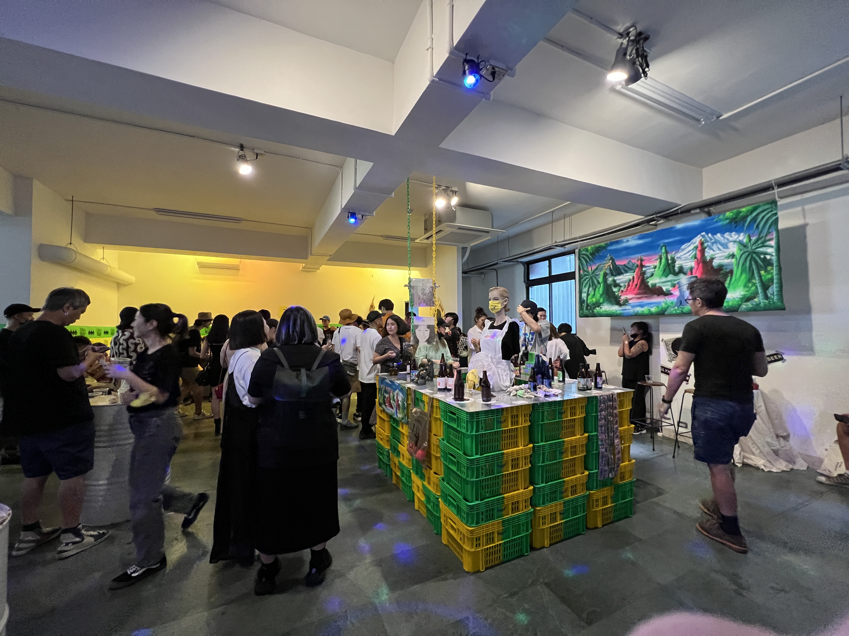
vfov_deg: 89.9
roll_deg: +0.5
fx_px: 319
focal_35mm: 13
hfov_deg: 106.2
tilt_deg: +1.3
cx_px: 424
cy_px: 318
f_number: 1.8
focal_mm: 1.57
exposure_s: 1/60
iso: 640
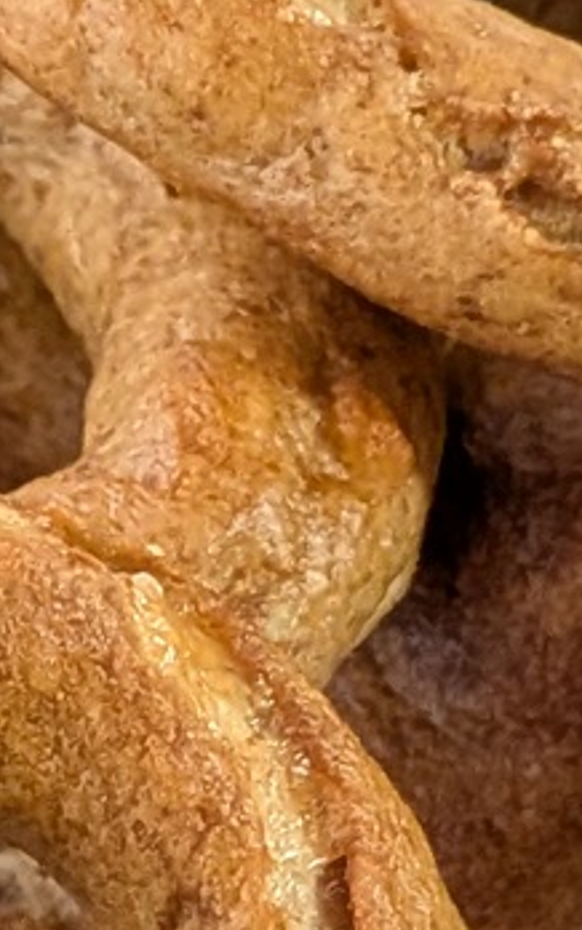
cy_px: 1066
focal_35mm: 187
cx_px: 459
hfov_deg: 7.0
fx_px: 4738
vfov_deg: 11.0
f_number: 1.7
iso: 546
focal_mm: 4.53
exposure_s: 1/30
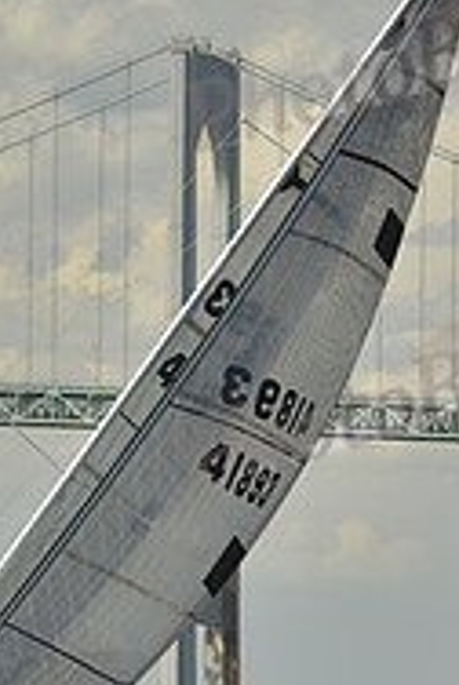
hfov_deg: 3.6
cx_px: -2
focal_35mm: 385
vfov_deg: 5.3
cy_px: 638
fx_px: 7336
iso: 280
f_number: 9
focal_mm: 125
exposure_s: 1/1600
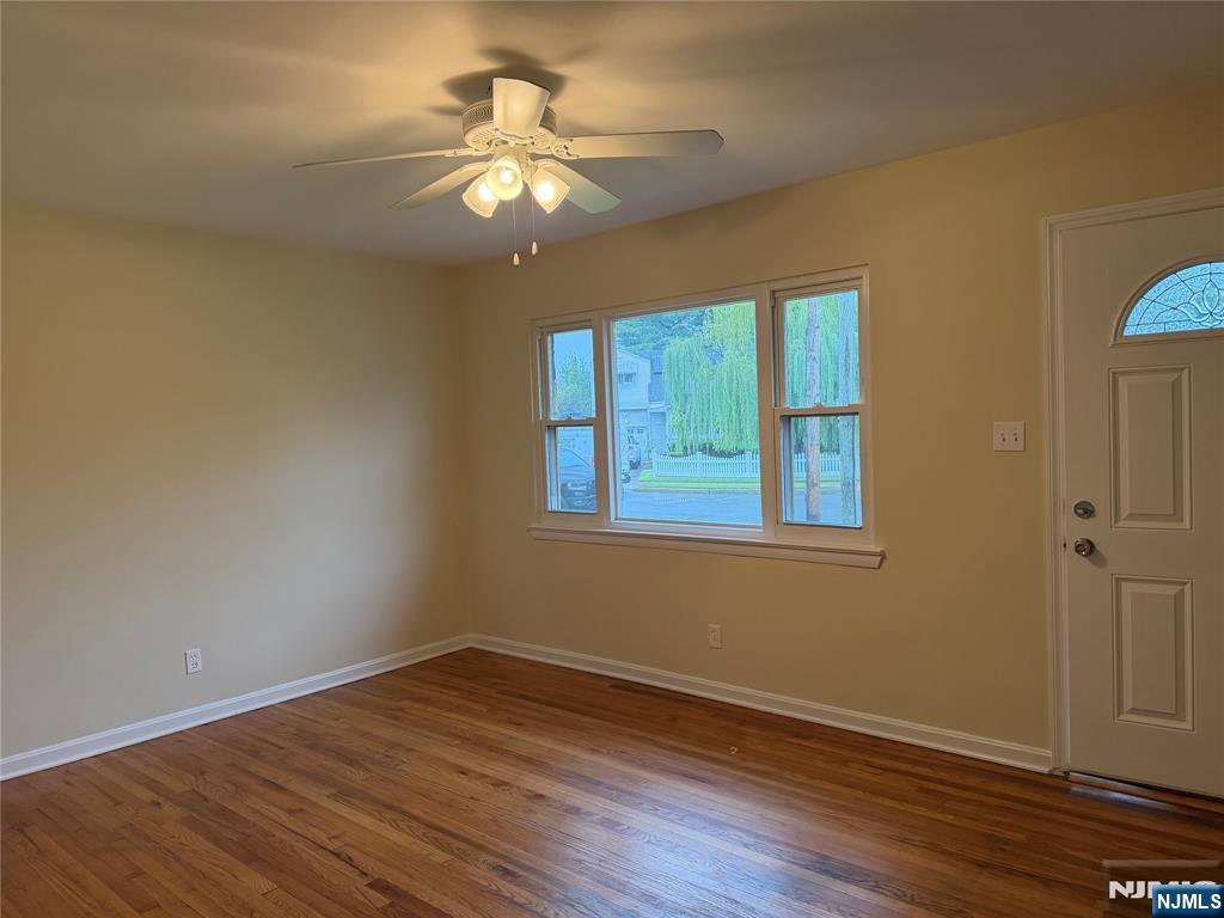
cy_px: 459
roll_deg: +2.6
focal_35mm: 24
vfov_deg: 56.8
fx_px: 849
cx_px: 612
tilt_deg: -2.2
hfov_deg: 71.6
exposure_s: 1/121
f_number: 1.78
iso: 200
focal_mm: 6.76
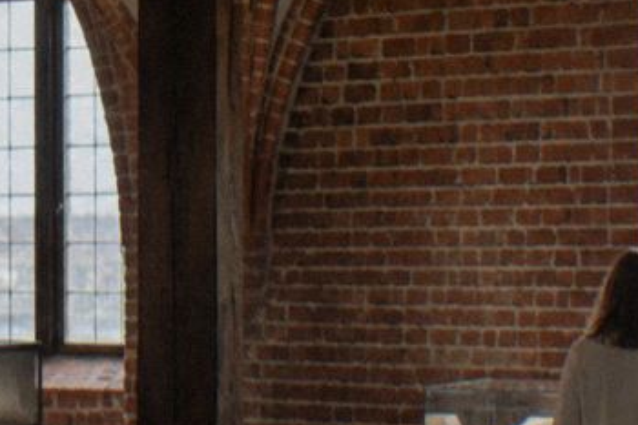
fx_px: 2480
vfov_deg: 9.8
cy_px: 295
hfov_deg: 14.7
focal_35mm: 140
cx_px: 286
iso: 400
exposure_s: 1/500
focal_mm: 49
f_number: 5.6
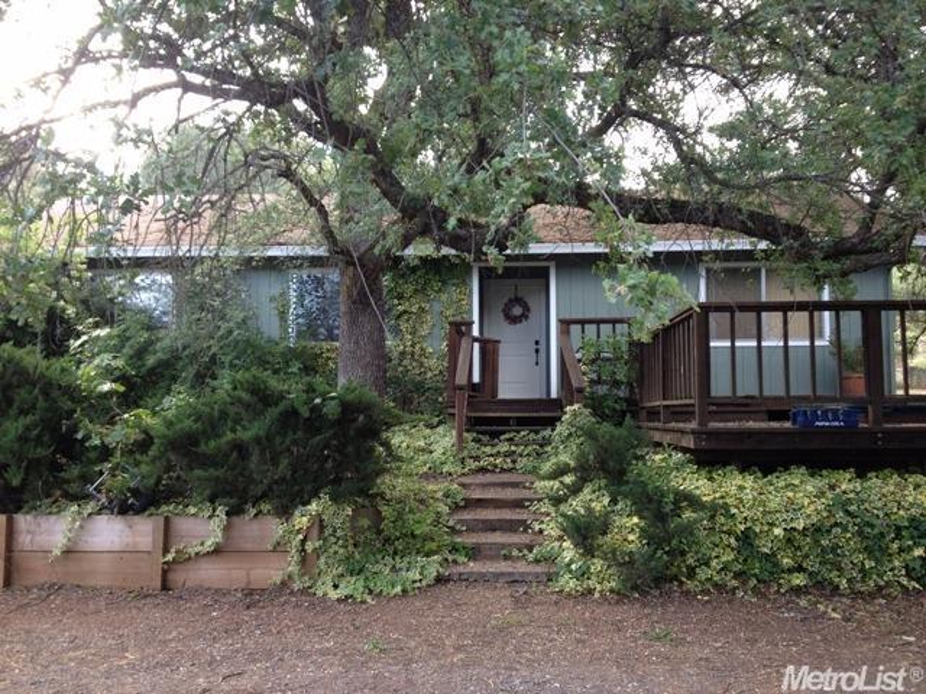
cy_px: 347
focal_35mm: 35
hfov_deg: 52.6
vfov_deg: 40.7
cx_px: 463
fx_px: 936
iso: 50
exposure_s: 1/60
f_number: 2.4
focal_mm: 4.28
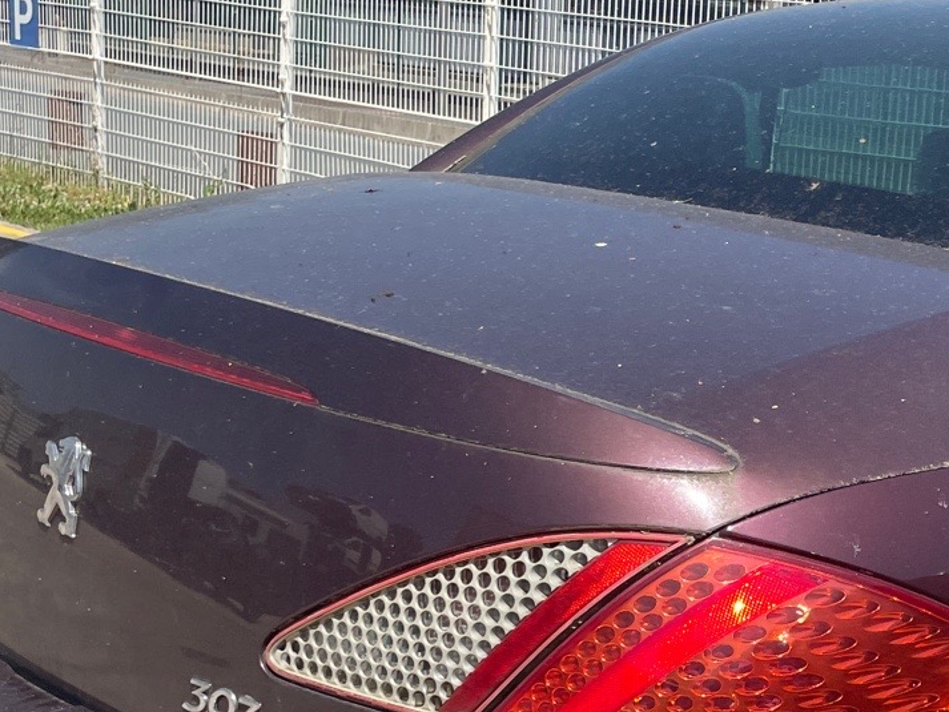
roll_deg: -4.9
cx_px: 874
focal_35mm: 70
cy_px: 692
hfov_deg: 26.7
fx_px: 1919
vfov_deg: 20.4
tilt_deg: -14.2
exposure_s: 1/2398
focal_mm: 4.2
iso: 32
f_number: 1.6
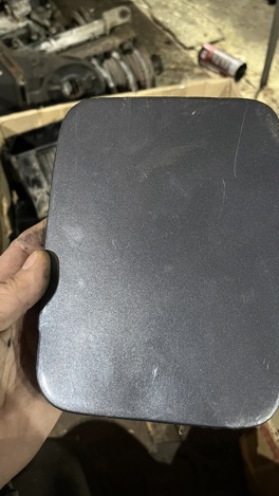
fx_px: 381
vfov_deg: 66.1
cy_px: 246
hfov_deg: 40.2
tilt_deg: -52.3
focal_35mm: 29
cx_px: 144
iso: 500
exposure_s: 1/25
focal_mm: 5.1
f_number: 1.6
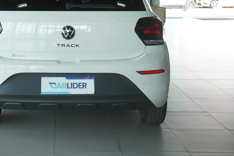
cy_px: 43
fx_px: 409
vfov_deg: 21.4
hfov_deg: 31.6
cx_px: 71
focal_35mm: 63
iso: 200
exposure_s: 1/100
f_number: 4
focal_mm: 28
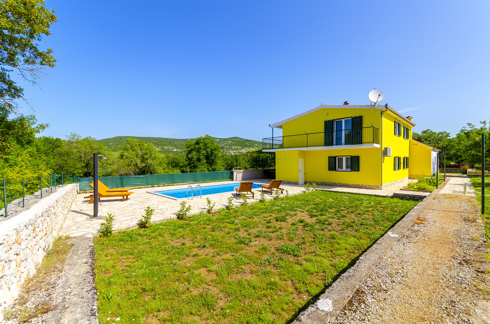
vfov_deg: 77.1
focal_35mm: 15
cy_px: 162
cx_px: 245
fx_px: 204
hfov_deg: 100.5
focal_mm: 10
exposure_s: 1/1000
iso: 100
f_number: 6.3
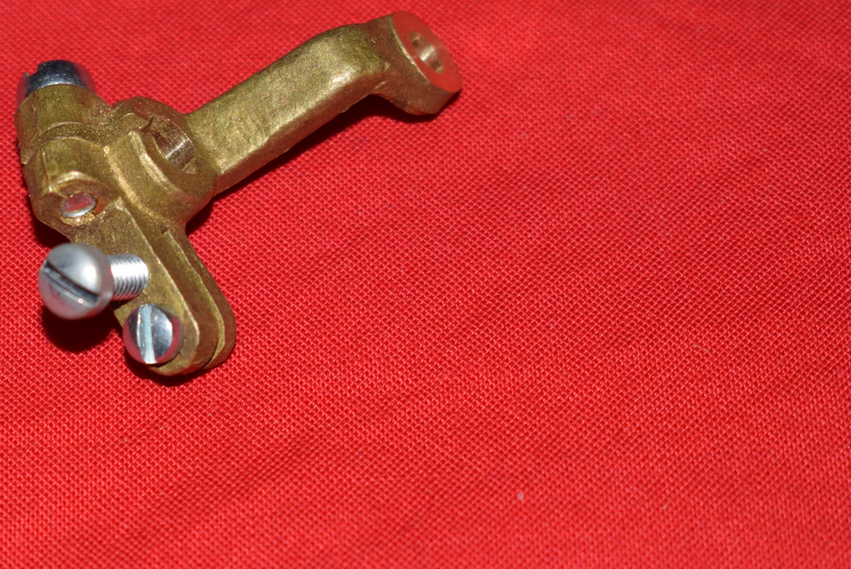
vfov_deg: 9.7
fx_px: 3336
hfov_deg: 14.5
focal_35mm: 141
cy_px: 171
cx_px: 208
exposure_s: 1/125
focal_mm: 50
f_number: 5.6
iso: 400
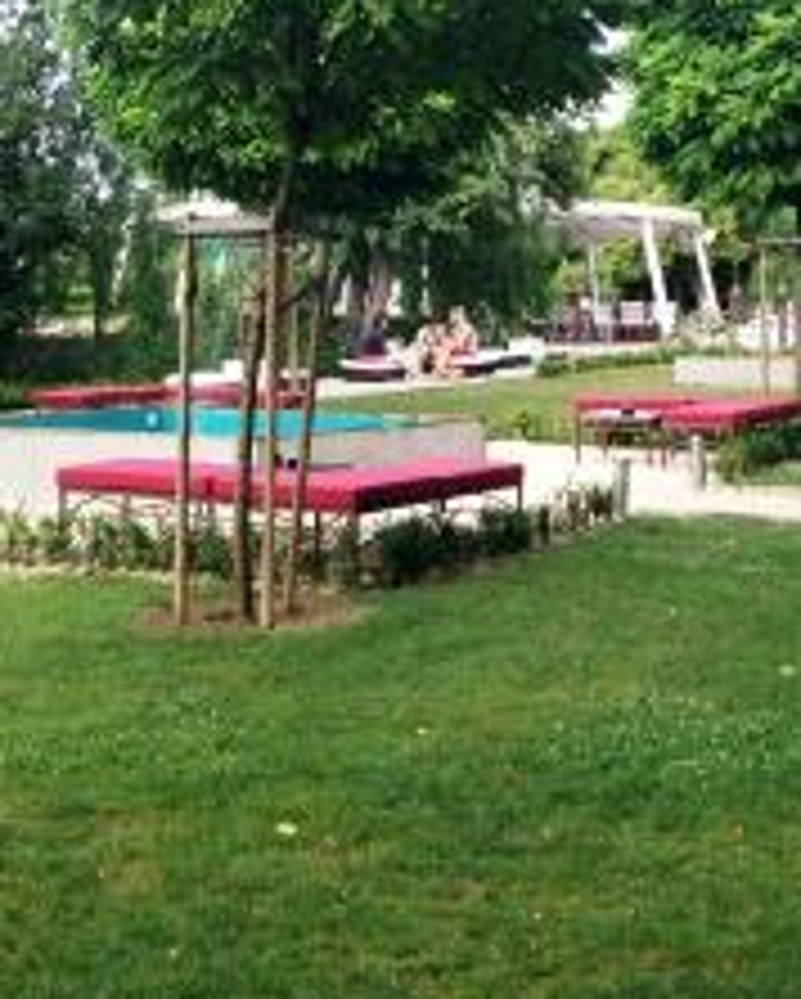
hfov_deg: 23.5
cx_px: 382
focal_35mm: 65
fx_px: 1924
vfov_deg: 28.8
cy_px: 302
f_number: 2.4
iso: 50
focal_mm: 4.13
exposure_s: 1/186
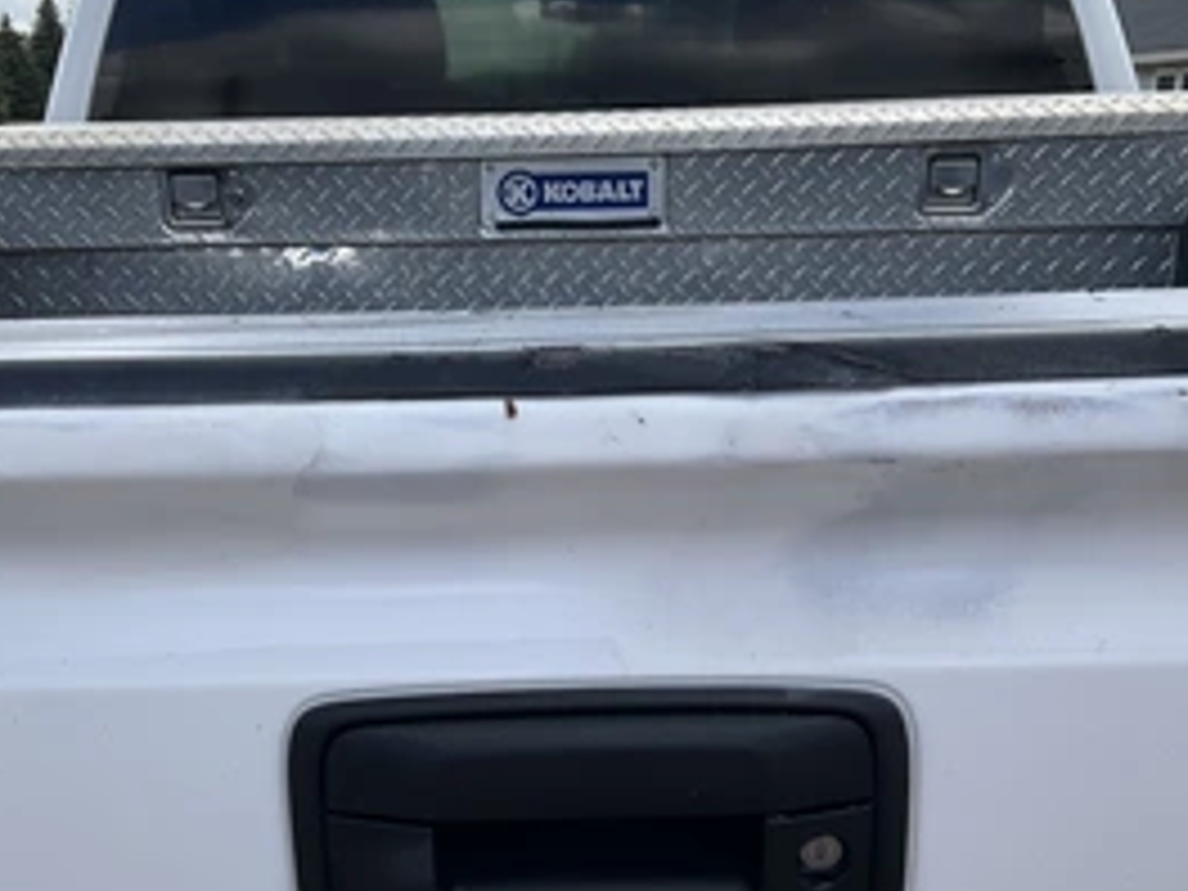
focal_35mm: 44
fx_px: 1510
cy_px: 536
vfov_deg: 32.8
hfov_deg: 42.9
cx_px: 580
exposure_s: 1/944
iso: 25
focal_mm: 3
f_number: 1.8
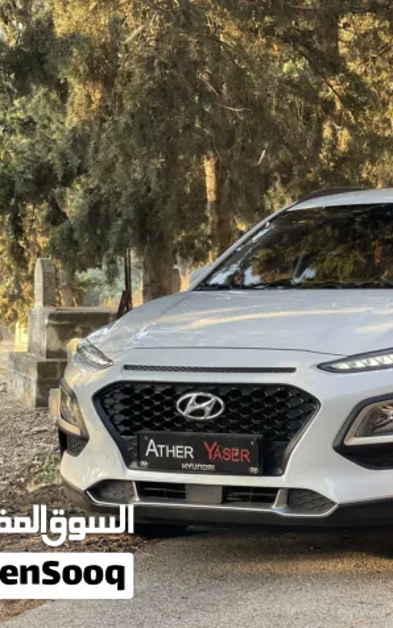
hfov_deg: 14.3
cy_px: 315
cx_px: 332
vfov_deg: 22.8
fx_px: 1560
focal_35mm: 91
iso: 80
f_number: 2.2
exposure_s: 1/121
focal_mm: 7.5
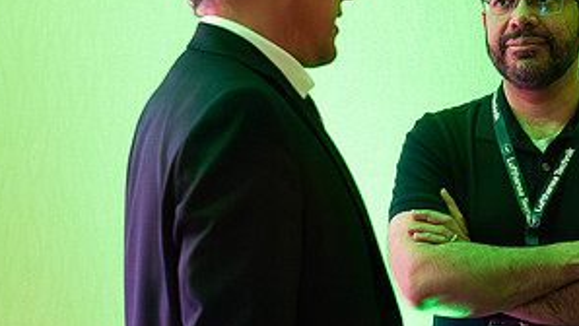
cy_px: 83
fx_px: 2842
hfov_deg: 11.6
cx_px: 373
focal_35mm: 185
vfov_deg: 6.6
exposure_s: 1/160
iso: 4000
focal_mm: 70
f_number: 4
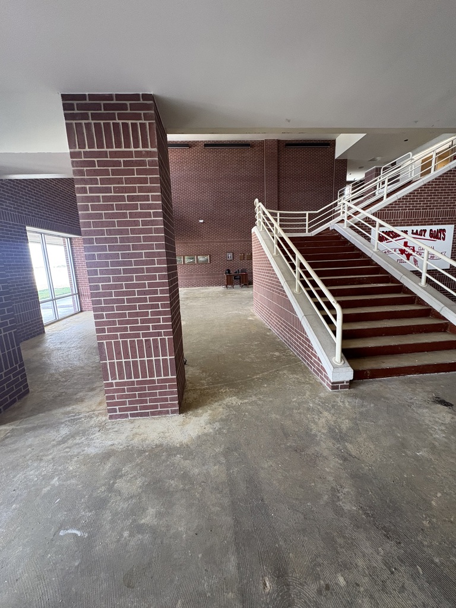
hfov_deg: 85.7
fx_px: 246
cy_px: 304
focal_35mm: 14
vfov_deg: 102.1
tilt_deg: -9.6
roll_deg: +2.6
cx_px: 228
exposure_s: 1/60
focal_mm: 2.22
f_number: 2.2
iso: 320
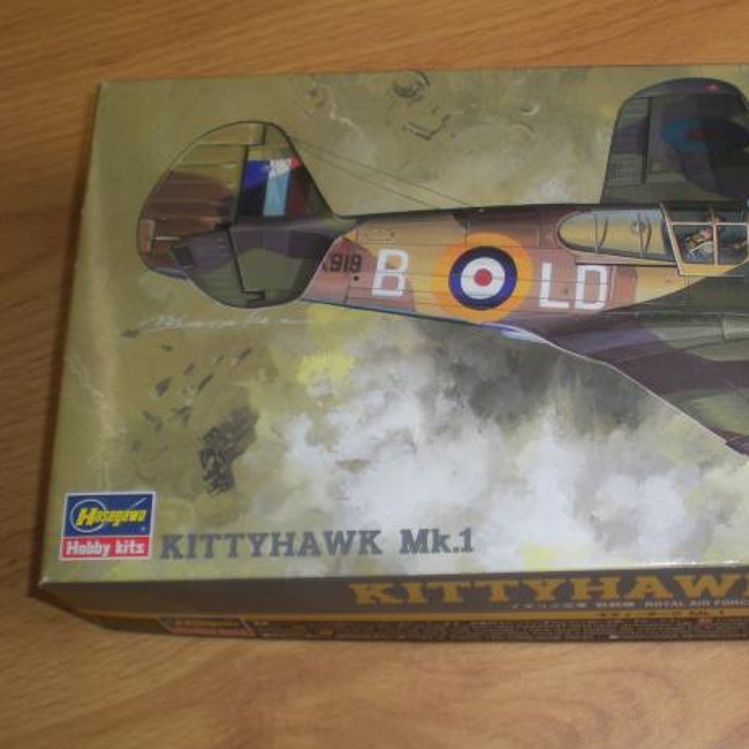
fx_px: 1420
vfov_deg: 29.6
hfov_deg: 28.6
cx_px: 641
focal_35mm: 58
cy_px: 369
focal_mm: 6.3
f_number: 3.1
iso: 64
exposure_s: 1/57.5
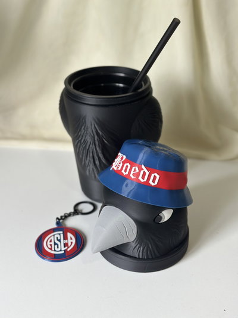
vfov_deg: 39.6
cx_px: 119
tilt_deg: -30.1
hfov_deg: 30.3
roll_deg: -0.8
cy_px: 159
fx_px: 440
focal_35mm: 48
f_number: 1.78
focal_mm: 6.86
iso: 125
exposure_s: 1/99
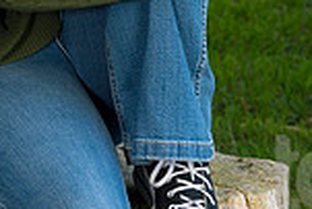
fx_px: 2134
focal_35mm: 246
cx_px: 105
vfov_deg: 5.5
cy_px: -148
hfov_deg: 8.4
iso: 160
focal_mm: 55
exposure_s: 1/250
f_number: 4.5
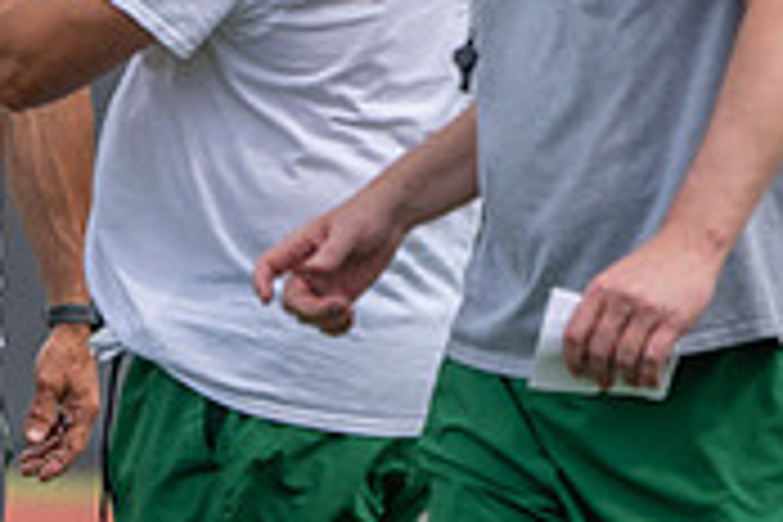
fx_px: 29012
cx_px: -212
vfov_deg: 1.0
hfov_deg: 1.5
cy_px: -16
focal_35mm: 1334
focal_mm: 400
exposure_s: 1/1250
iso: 320
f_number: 5.6
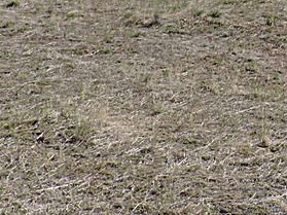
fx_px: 729
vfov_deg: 15.4
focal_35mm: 88
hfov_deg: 20.5
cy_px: -112
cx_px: 362
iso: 100
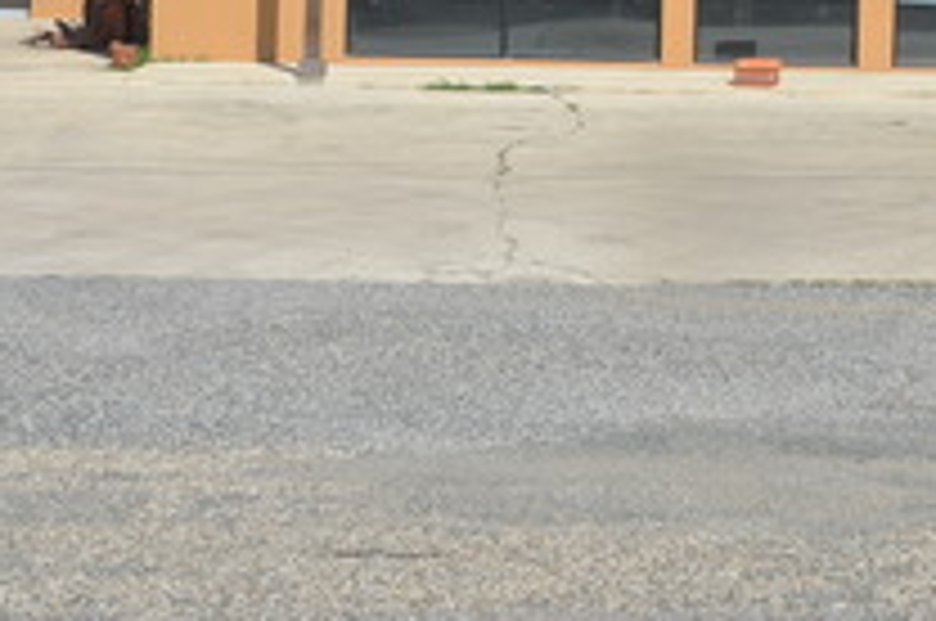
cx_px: 986
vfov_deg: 15.7
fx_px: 2155
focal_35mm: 83
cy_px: -166
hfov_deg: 23.3
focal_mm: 18
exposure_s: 1/250
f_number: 8
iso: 100
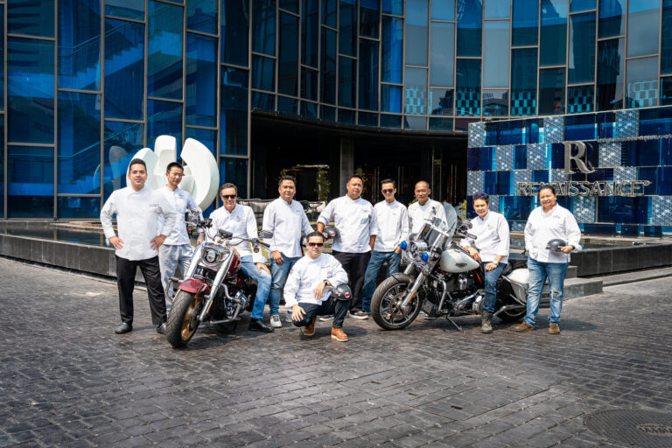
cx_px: 336
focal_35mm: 35
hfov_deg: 54.4
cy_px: 224
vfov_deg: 37.9
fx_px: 653
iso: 100
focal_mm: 35
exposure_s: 1/500
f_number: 4.5
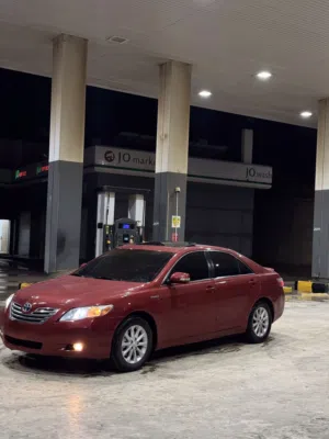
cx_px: 164
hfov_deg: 30.3
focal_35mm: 48
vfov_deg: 39.7
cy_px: 220
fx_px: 608
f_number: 1.78
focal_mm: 6.76
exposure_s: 1/50
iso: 100
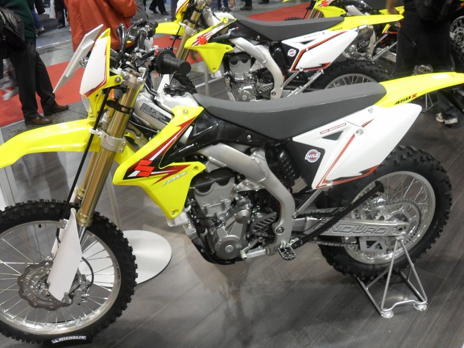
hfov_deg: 52.6
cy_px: 174
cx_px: 232
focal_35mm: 35
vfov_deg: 40.7
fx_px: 469
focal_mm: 6.2
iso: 120
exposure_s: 1/30
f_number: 2.8
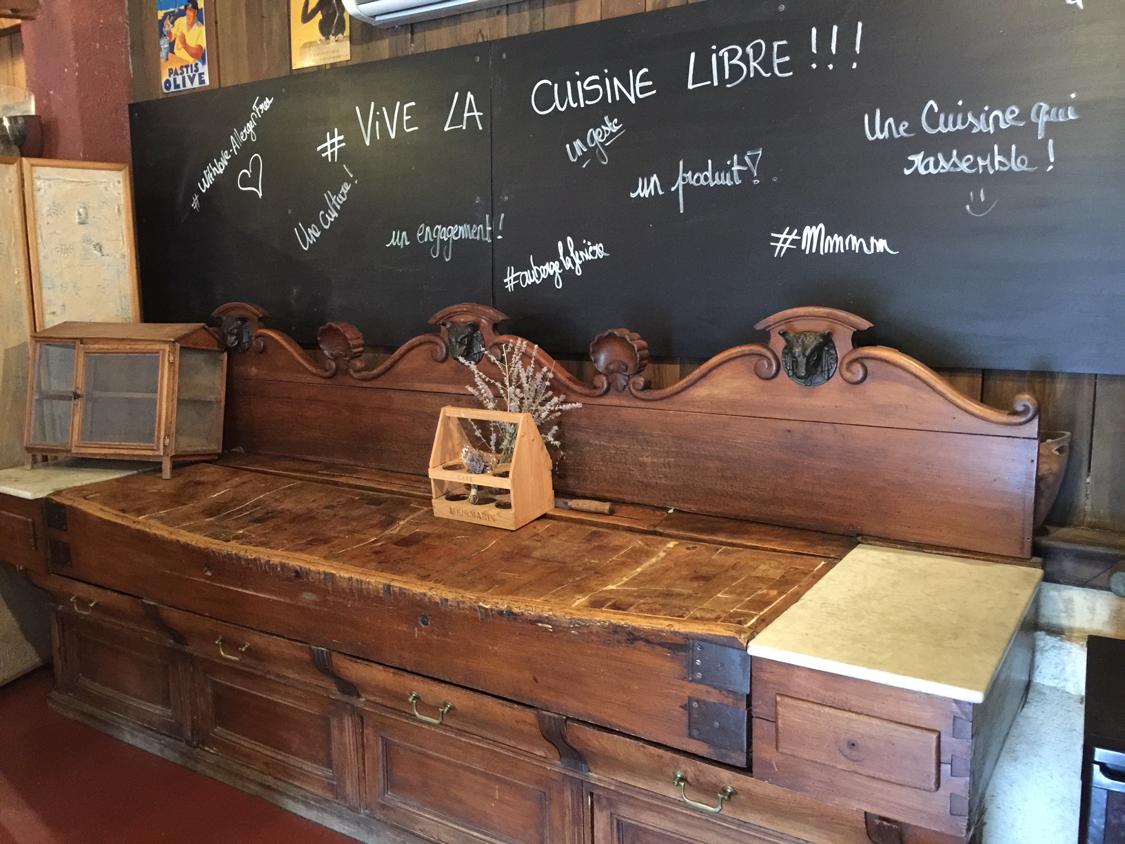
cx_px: 562
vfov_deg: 48.2
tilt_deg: -8.9
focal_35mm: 29
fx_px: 942
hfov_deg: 61.7
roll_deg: +0.9
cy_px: 422
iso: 200
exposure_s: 1/8
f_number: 2.2
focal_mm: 4.15
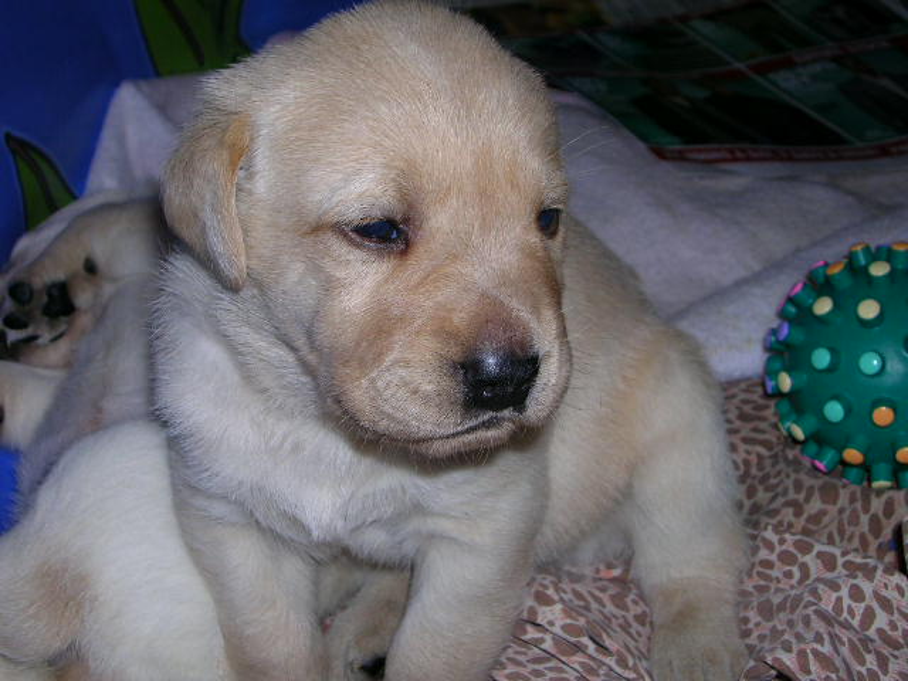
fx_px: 1390
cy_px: 340
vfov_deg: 27.5
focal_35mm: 53
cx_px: 454
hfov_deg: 36.2
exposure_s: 1/60.1
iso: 50
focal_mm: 8
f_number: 3.2
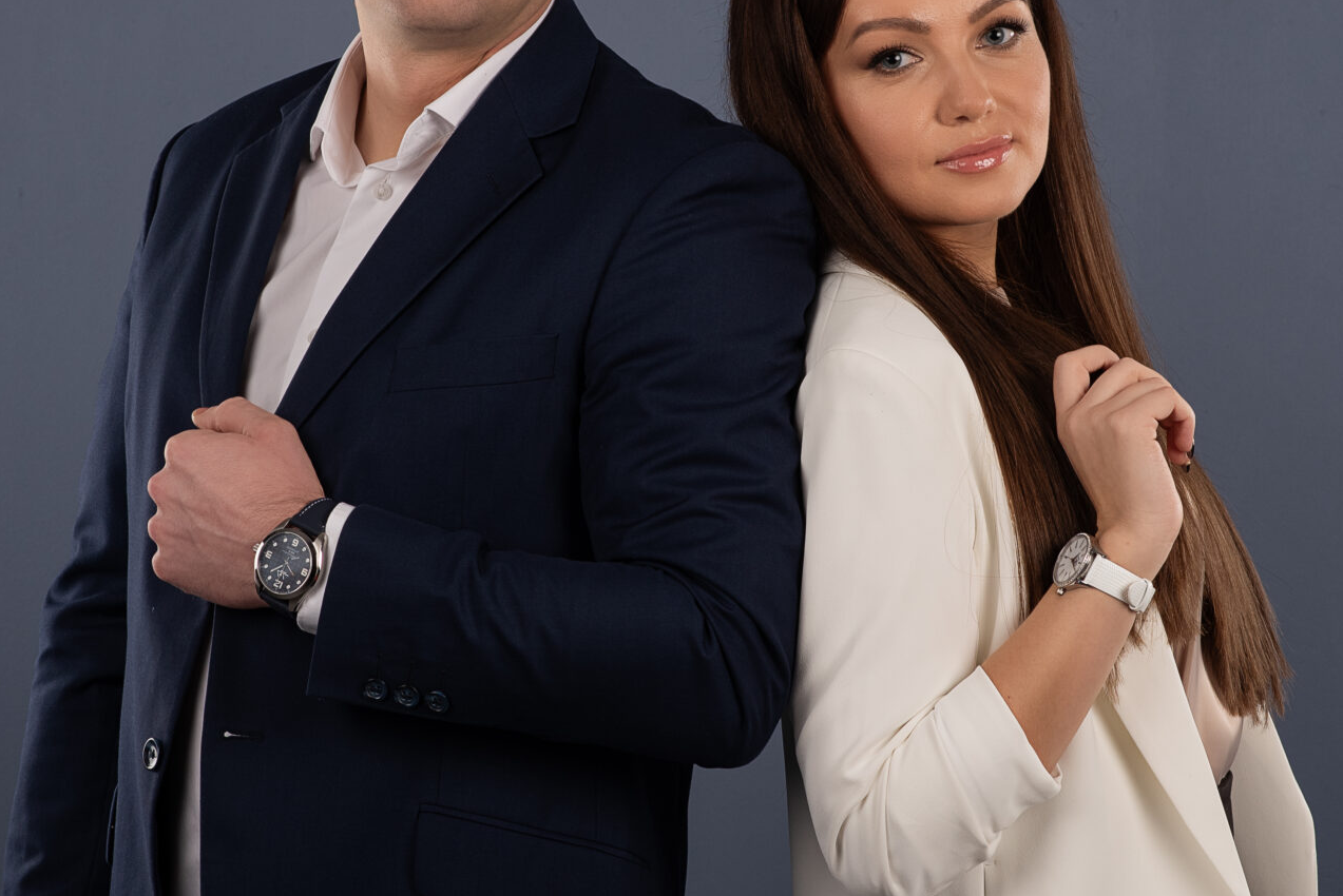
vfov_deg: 8.0
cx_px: 664
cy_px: 306
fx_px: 6382
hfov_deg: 12.0
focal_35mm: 171
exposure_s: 1/160
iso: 160
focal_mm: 85
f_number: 7.1
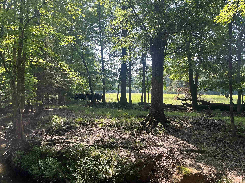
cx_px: 127
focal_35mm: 27
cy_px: 91
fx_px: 191
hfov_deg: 65.3
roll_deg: +0.4
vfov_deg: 51.4
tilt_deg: +1.0
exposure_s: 1/407
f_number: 1.6
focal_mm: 5.1
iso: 50
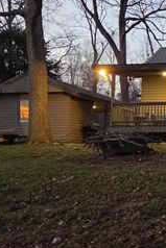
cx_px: 235
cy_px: 107
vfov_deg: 30.0
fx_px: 463
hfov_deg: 18.4
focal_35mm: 67
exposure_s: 1/120
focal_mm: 5.4
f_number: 1.8
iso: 1600
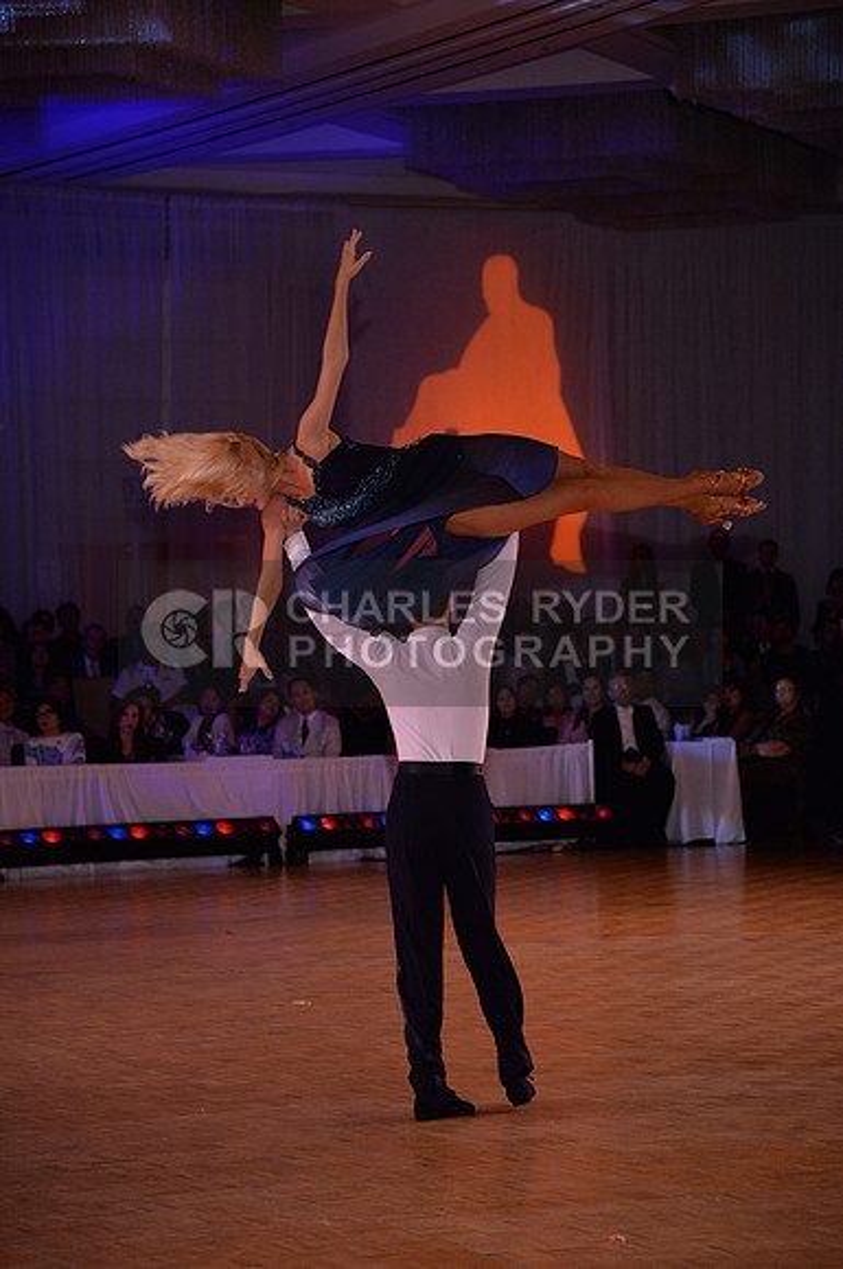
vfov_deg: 17.1
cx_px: 422
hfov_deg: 11.4
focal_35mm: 120
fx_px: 4227
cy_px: 634
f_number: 4
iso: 1600
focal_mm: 120
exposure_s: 1/250
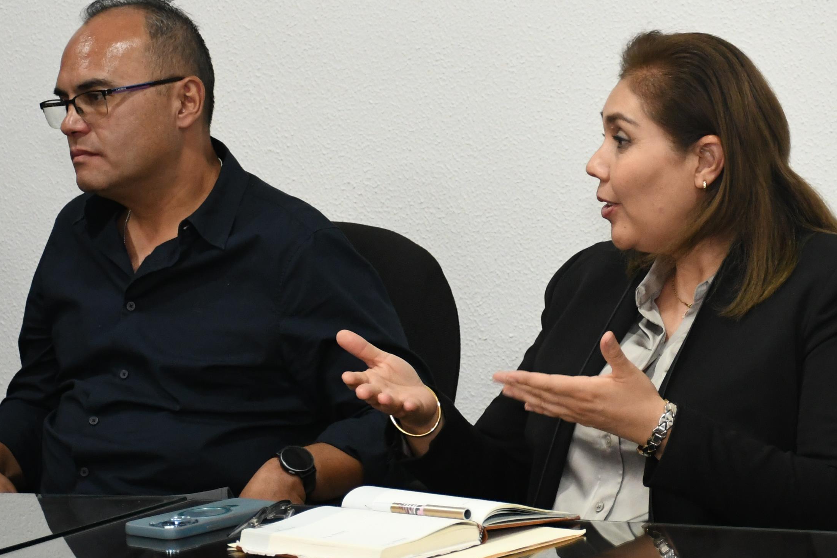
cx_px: 657
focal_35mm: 149
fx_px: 3464
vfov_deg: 9.2
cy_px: 275
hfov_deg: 13.7
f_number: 4.8
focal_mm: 52
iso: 2500
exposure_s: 1/100
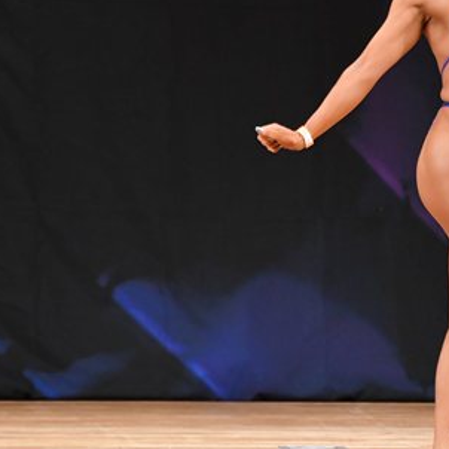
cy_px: 184
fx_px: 9113
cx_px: 450
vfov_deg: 2.8
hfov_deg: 2.8
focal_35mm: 621
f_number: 5.6
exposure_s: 1/400
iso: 2800
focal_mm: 190
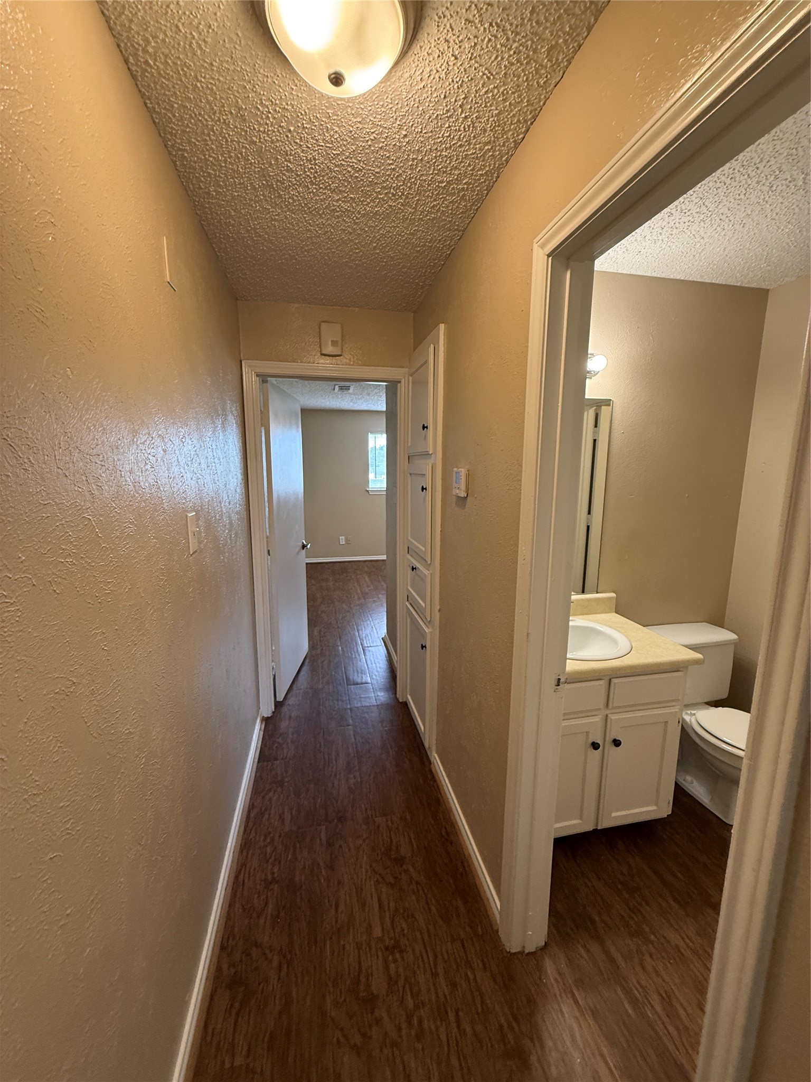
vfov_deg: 102.1
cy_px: 541
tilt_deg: -8.3
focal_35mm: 14
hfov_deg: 85.7
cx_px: 406
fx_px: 437
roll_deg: +1.1
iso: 250
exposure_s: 1/60
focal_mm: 2.22
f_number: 2.2
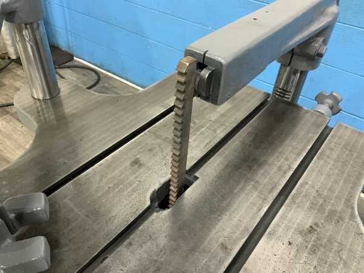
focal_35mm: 29
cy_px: 136
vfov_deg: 48.2
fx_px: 305
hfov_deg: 61.7
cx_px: 182
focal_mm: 3
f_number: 1.8
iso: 200
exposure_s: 1/40
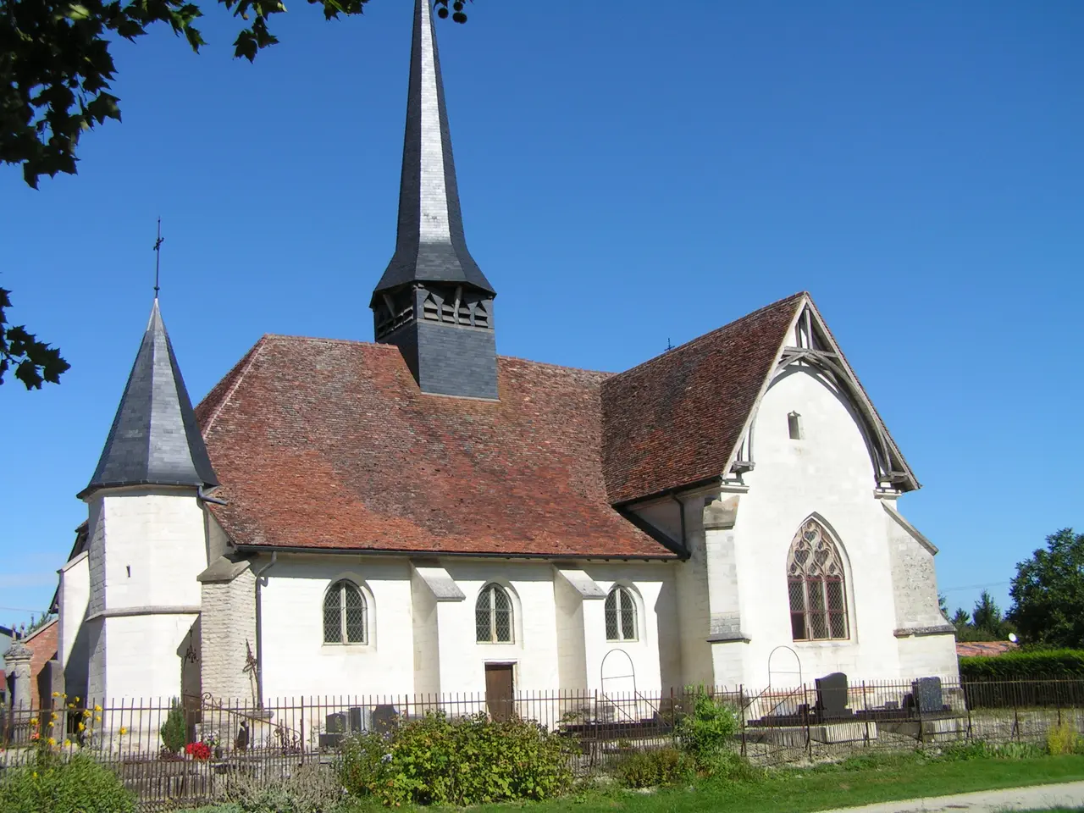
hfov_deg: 49.0
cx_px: 542
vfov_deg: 37.7
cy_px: 406
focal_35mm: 38
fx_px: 1190
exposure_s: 1/1000
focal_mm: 6.3
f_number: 4.5
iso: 50
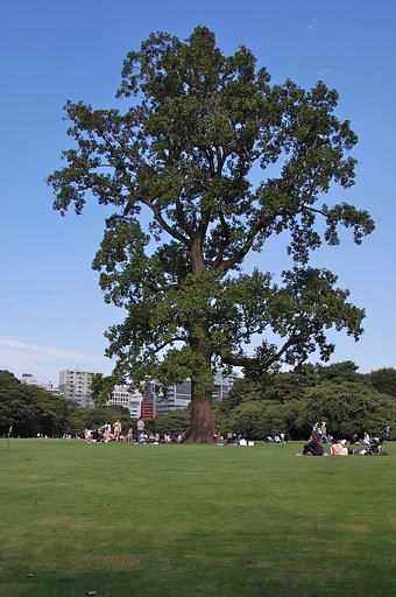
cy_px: 298
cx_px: 198
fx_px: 546
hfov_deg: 39.9
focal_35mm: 33
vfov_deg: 57.3
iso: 200
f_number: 13
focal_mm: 22
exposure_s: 1/160
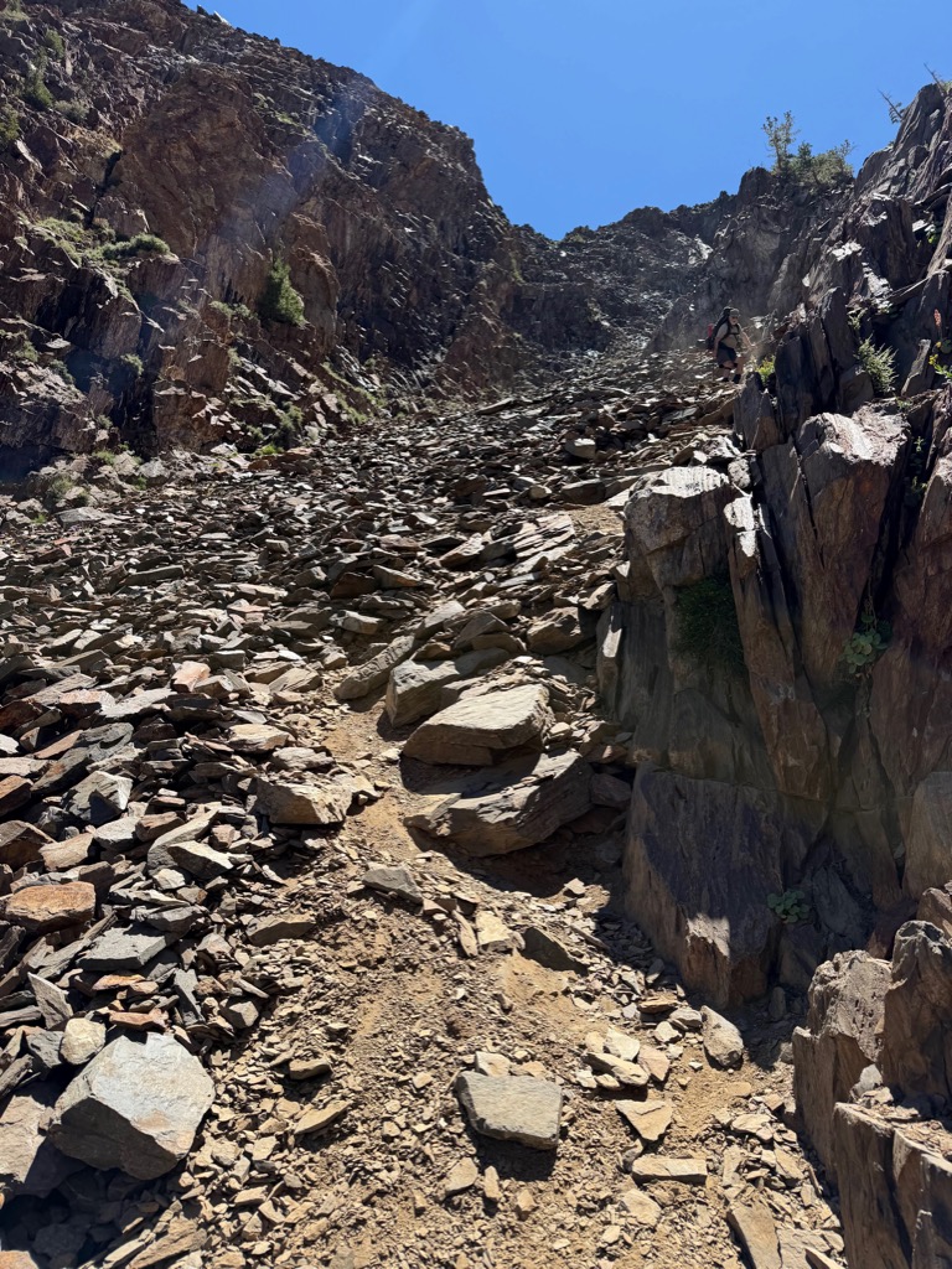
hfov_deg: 56.8
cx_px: 476
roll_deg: +0.2
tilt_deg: +17.0
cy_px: 634
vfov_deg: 71.6
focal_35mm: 24
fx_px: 880
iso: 80
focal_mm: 6.76
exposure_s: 1/3145
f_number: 1.78
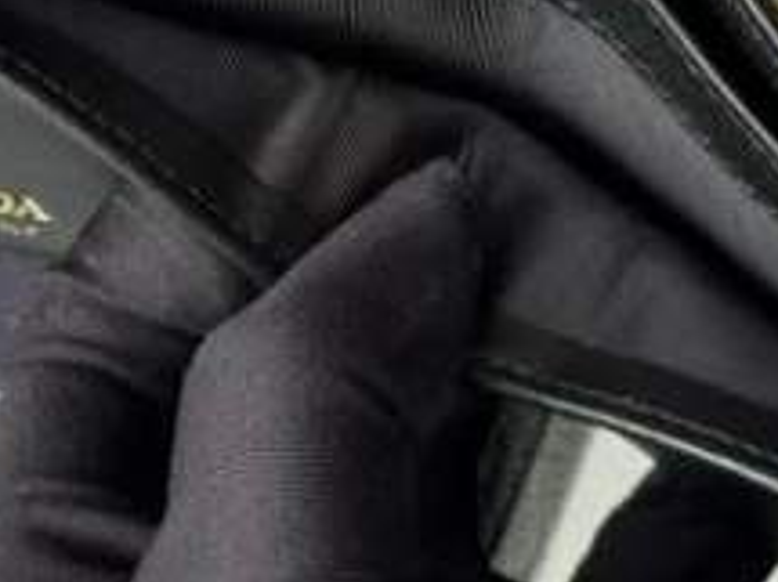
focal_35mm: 163
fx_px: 3661
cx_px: 351
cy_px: 132
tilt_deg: -49.0
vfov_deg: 9.1
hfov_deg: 12.1
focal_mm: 6.76
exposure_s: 1/98
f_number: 1.78
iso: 100
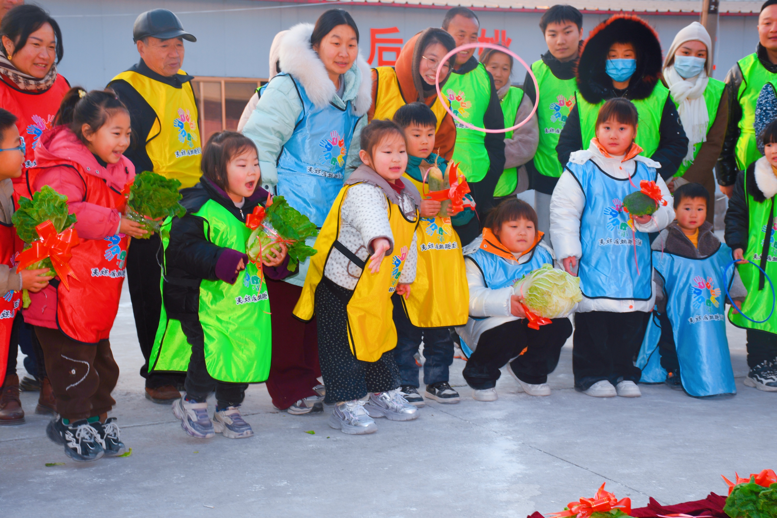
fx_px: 1295
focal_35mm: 60
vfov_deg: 22.6
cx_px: 388
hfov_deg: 33.4
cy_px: 259
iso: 140
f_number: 5
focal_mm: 40
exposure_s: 1/250
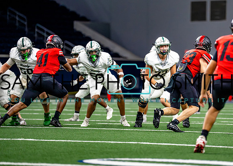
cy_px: 71
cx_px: 148
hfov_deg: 8.0
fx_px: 1665
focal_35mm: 252
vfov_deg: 5.7
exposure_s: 1/2000
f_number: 2.8
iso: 4000
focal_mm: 200
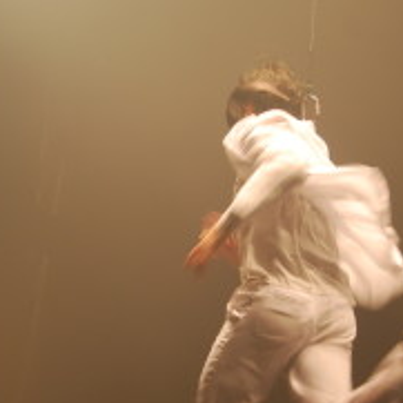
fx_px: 1304
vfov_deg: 17.5
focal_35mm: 99
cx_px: 209
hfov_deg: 17.6
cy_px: 272
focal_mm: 32
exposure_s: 1/50
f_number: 4.5
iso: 200
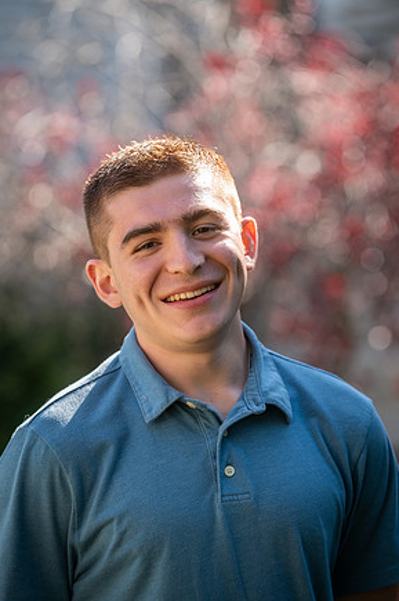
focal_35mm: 181
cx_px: 198
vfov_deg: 11.4
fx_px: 3016
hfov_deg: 7.6
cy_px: 298
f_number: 4
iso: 250
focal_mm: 175
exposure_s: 1/400
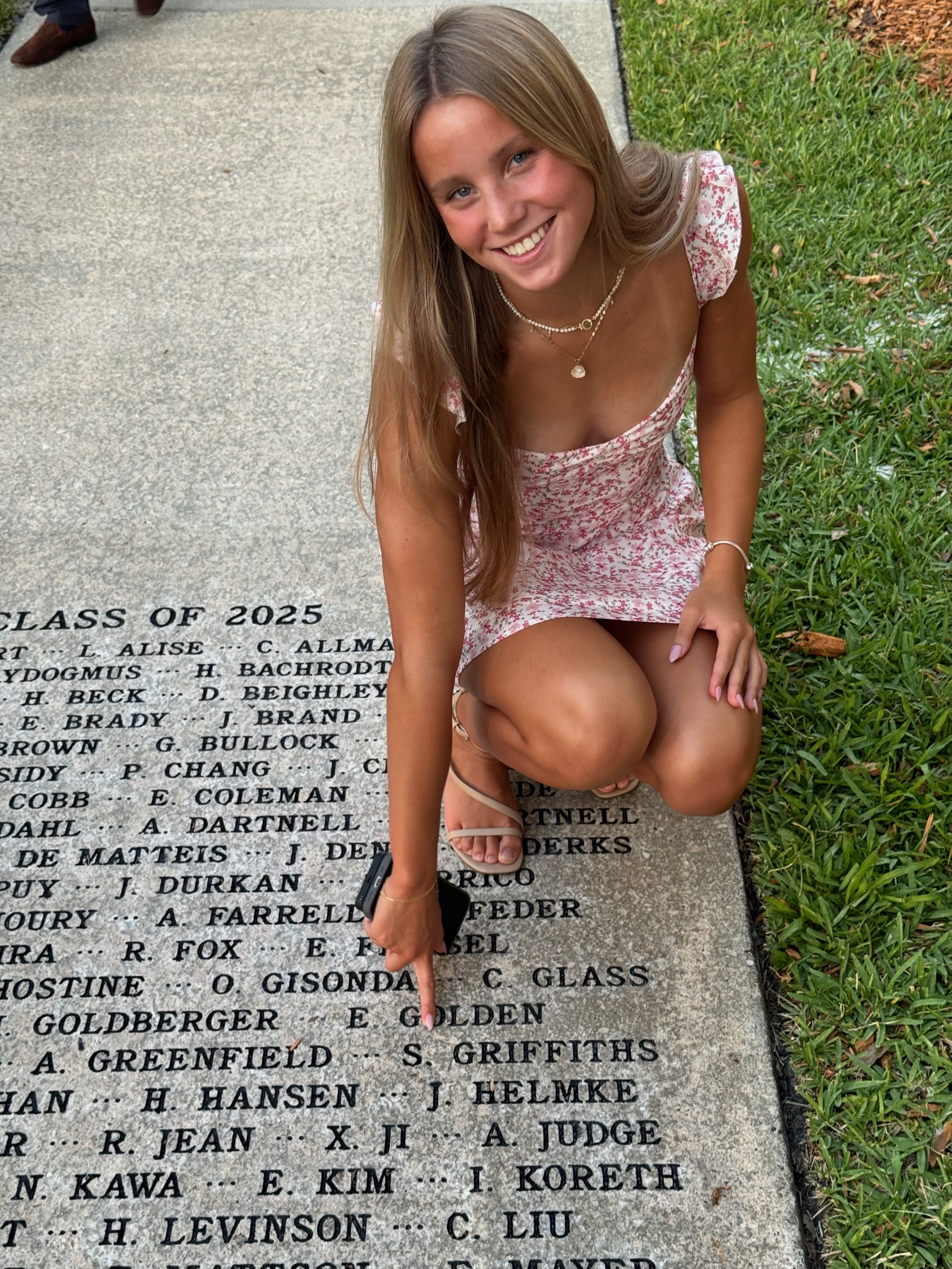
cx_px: 476
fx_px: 1760
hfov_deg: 30.3
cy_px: 634
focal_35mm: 48
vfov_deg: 39.7
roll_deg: +0.9
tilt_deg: -36.2
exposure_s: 1/60
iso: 64
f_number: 1.78
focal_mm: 6.76
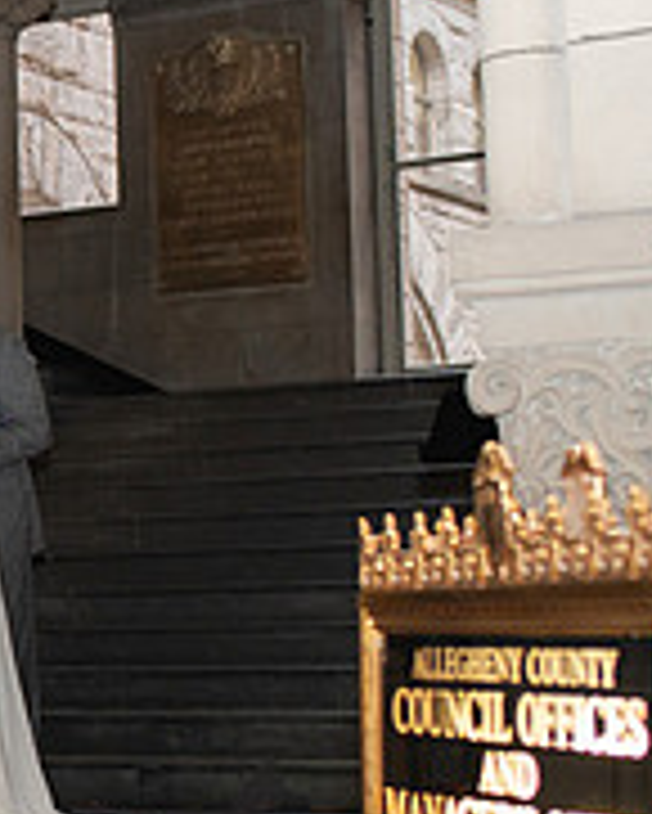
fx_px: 2844
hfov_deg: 12.1
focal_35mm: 118
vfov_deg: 16.3
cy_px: 375
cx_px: -498
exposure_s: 1/200
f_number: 3.5
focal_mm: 35
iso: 1000
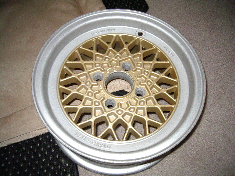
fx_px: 258
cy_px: 88
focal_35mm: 38
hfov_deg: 49.0
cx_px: 118
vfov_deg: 37.7
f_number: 2.6
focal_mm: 5.8
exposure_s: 1/60
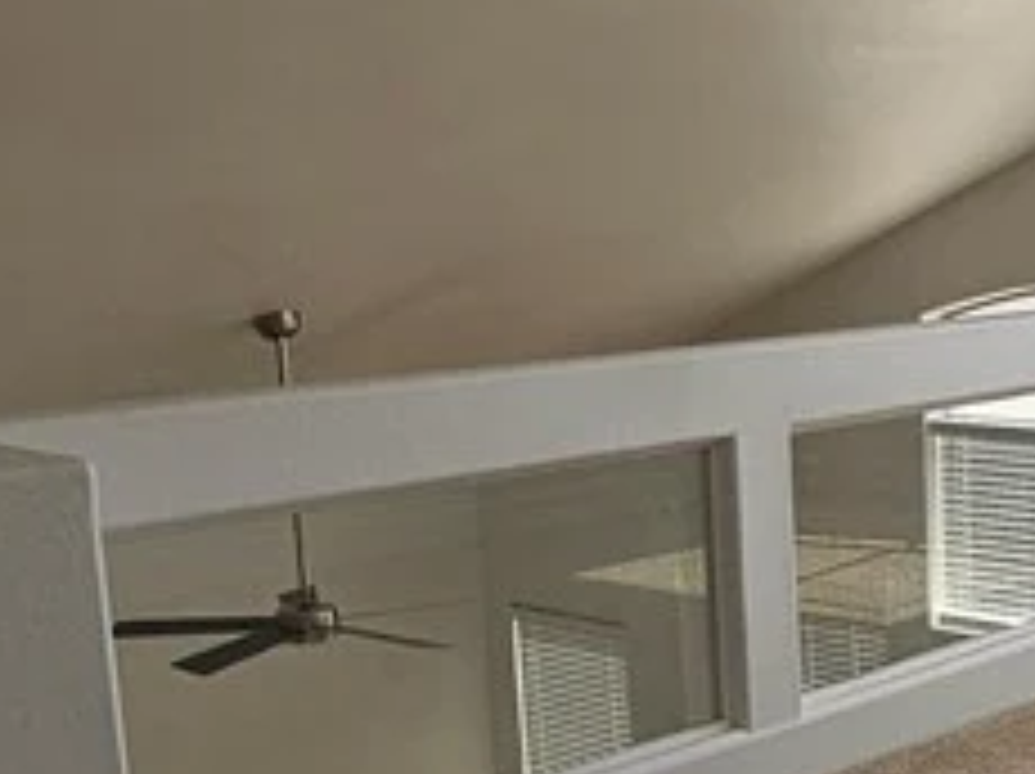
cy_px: 549
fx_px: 1732
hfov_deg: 31.2
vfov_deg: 25.0
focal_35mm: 58
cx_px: 999
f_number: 2.2
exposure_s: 1/219
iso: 50
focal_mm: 2.2
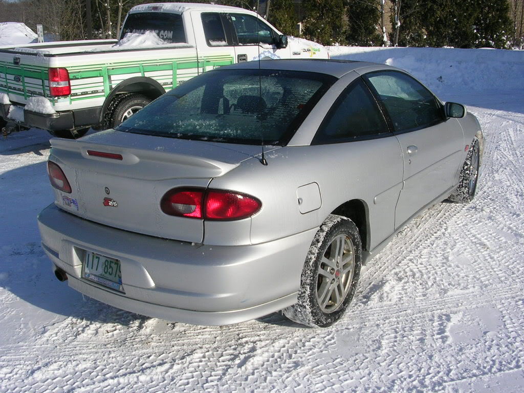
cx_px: 262
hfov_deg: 49.0
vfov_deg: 37.7
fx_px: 575
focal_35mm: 38
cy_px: 196
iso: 50
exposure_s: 1/535
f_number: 5.6
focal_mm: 5.8
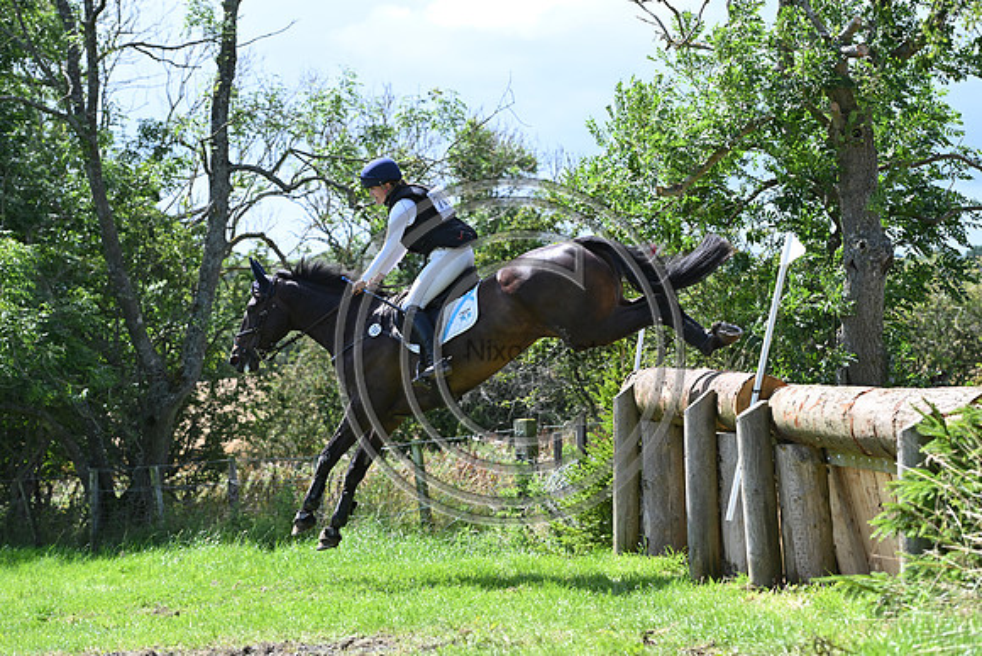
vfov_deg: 13.7
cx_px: 491
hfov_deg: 20.4
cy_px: 328
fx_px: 2728
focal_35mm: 100
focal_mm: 100
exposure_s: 1/1250
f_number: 4.5
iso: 500
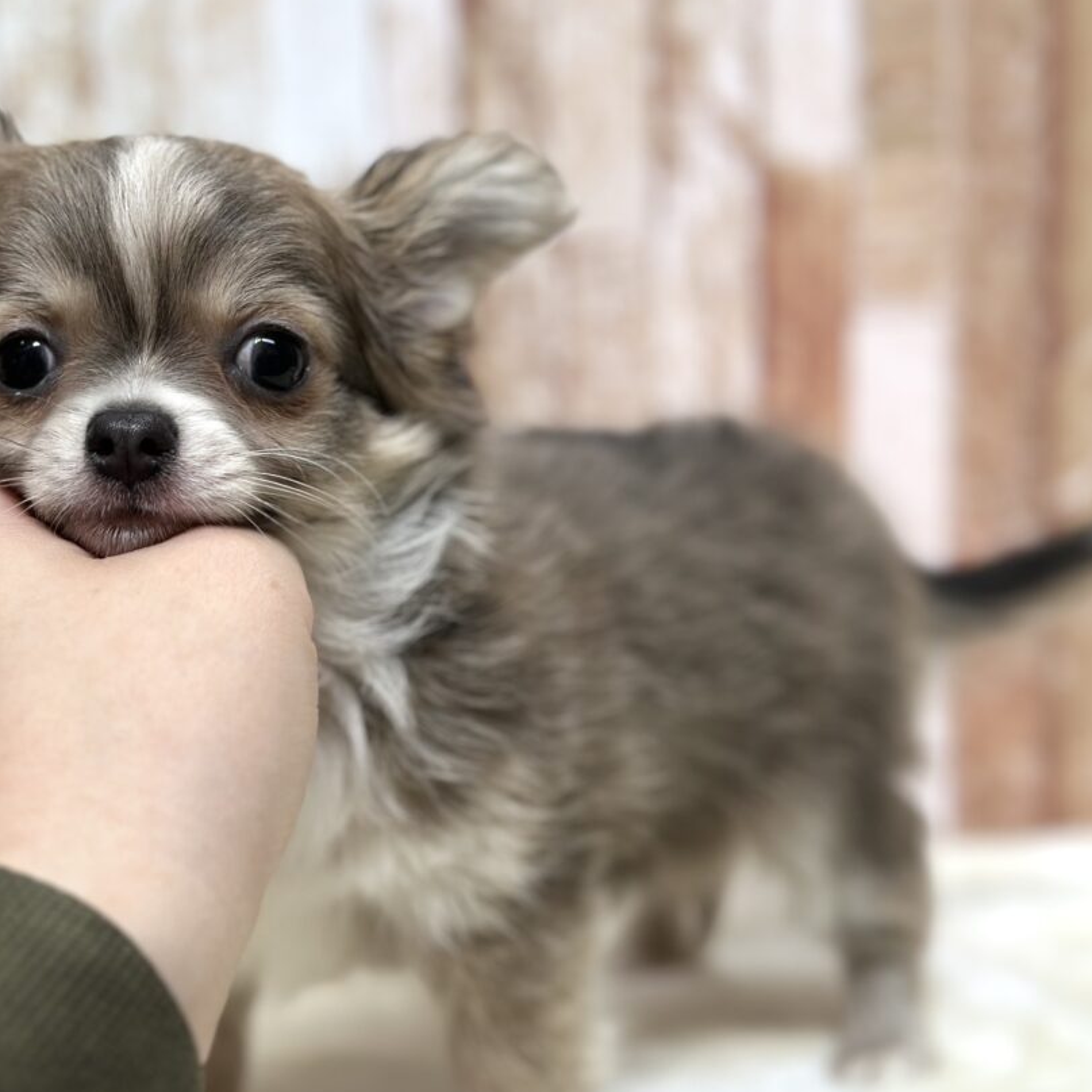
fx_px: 2248
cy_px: 573
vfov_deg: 27.3
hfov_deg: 27.1
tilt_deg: -7.7
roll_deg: +0.8
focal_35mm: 63
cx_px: 355
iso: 100
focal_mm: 6.86
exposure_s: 1/50
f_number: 1.78
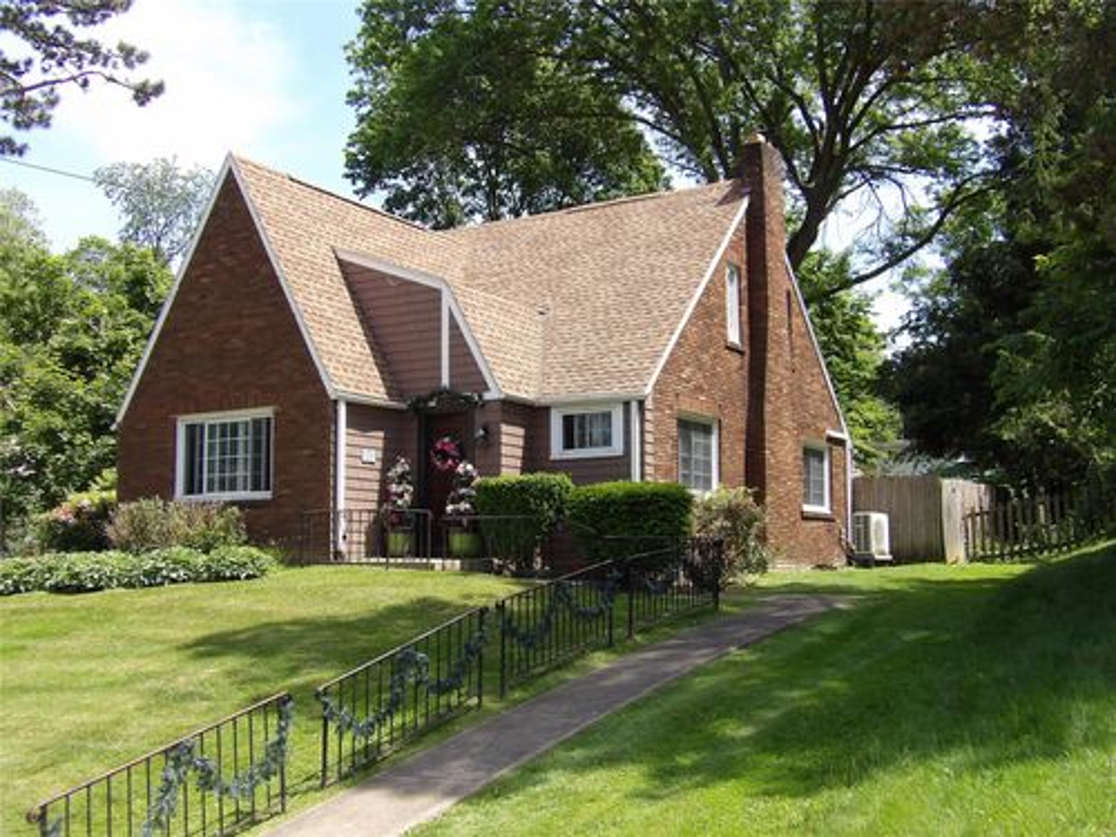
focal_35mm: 39
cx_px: 558
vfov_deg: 36.8
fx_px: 1257
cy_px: 418
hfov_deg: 47.9
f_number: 3.7
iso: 100
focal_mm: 7
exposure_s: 1/291
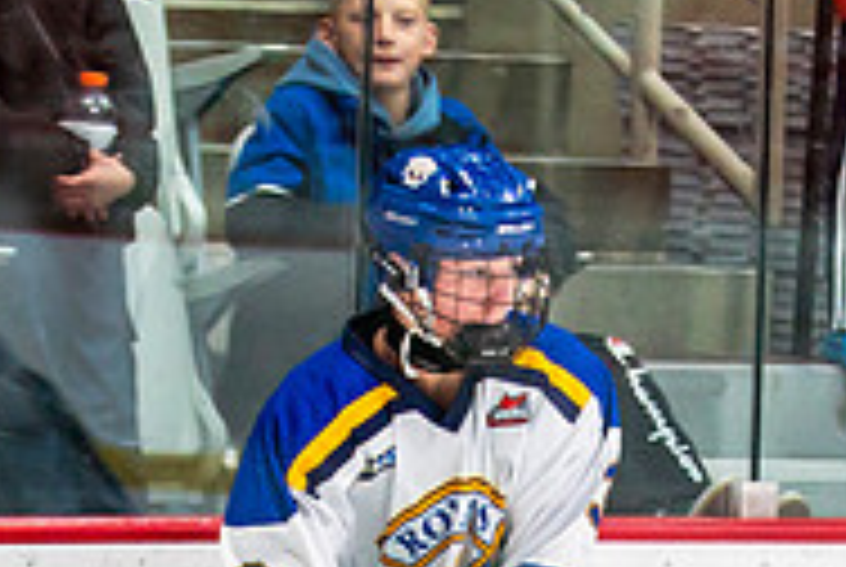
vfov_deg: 3.2
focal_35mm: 433
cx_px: 464
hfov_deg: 4.8
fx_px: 10191
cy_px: 883
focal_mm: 80
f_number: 2.8
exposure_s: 1/640
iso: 500
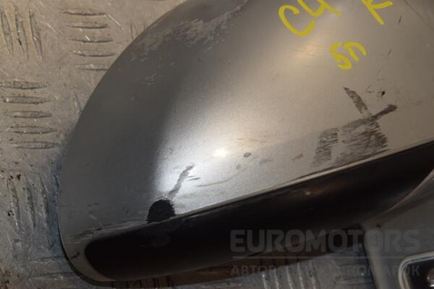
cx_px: 217
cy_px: 144
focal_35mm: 135
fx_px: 1627
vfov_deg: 10.2
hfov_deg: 15.2
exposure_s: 1/200
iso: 800
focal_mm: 90
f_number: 13
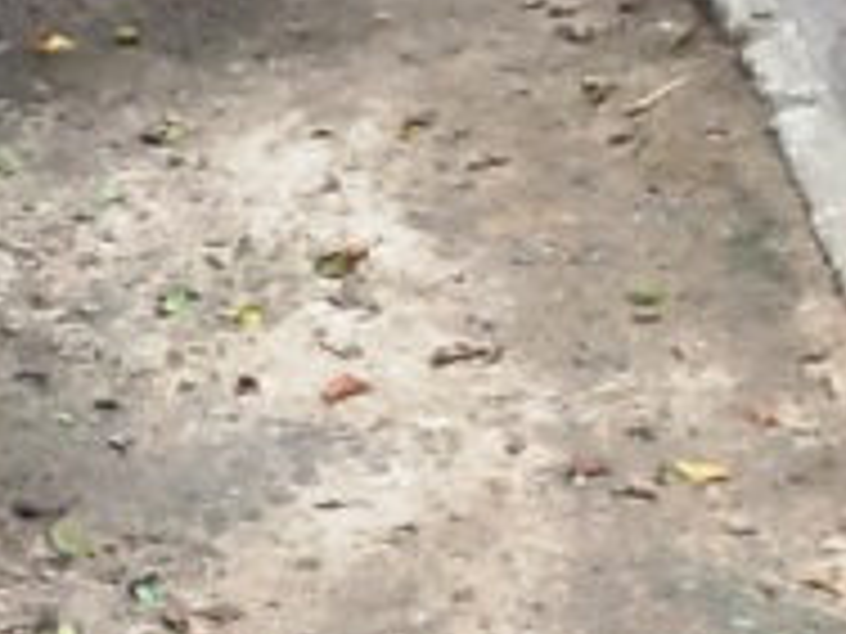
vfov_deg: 9.5
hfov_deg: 12.7
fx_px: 3813
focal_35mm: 156
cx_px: 335
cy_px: 171
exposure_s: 1/153
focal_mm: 2.03
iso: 40
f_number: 2.4
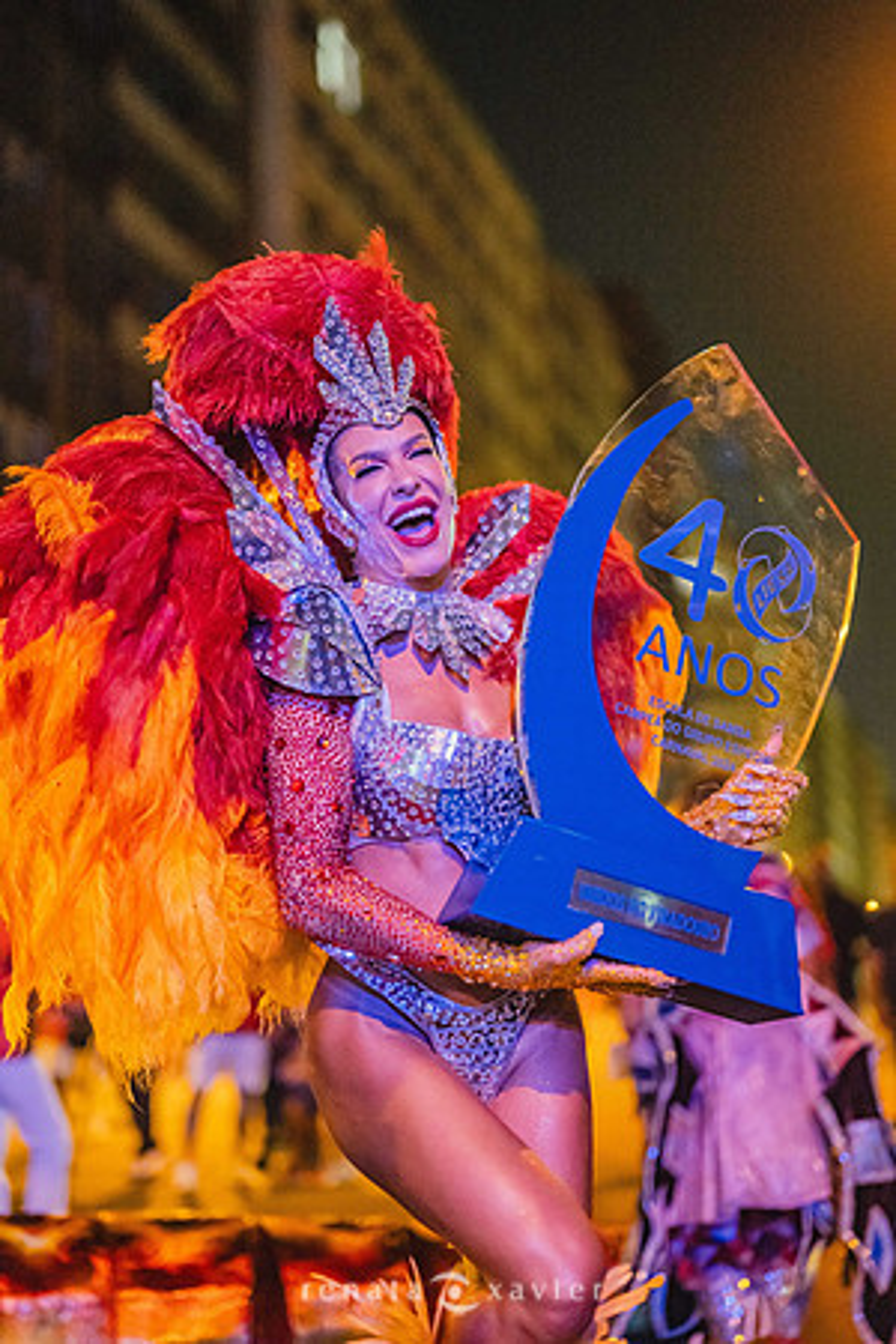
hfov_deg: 27.0
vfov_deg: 39.6
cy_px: 672
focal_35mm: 50
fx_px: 1867
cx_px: 448
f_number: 1.2
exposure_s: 1/250
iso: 6400
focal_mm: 50
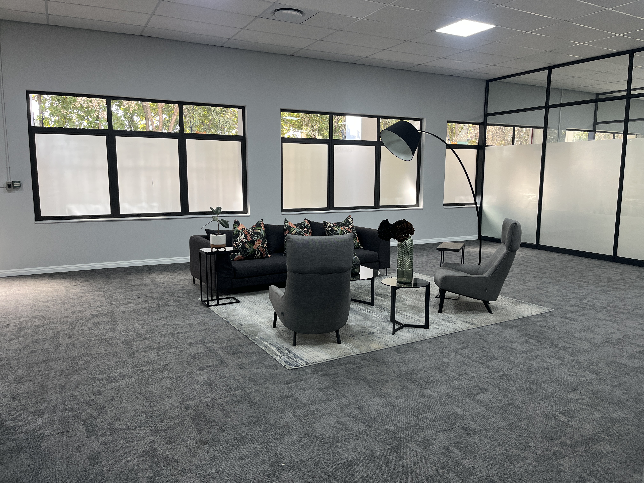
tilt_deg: -8.8
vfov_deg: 53.1
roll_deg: +0.1
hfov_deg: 67.3
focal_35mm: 26
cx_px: 322
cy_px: 242
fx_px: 484
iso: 100
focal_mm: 5.1
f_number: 1.6
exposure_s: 1/100
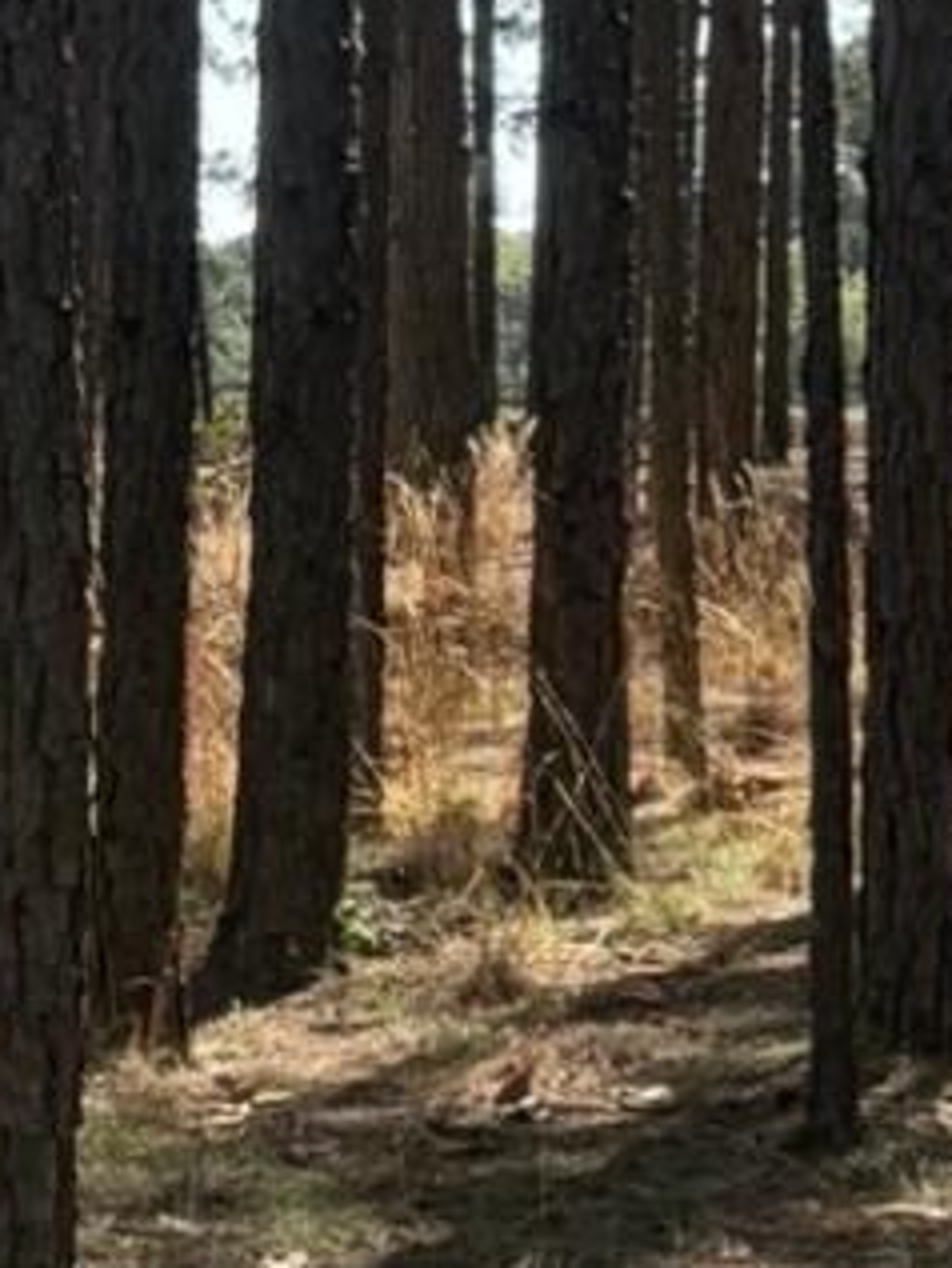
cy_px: 452
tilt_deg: -0.2
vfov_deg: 12.0
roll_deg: -0.6
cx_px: 1740
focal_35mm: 164
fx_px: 6010
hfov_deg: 8.7
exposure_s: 1/861
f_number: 1.6
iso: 50
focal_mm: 5.96
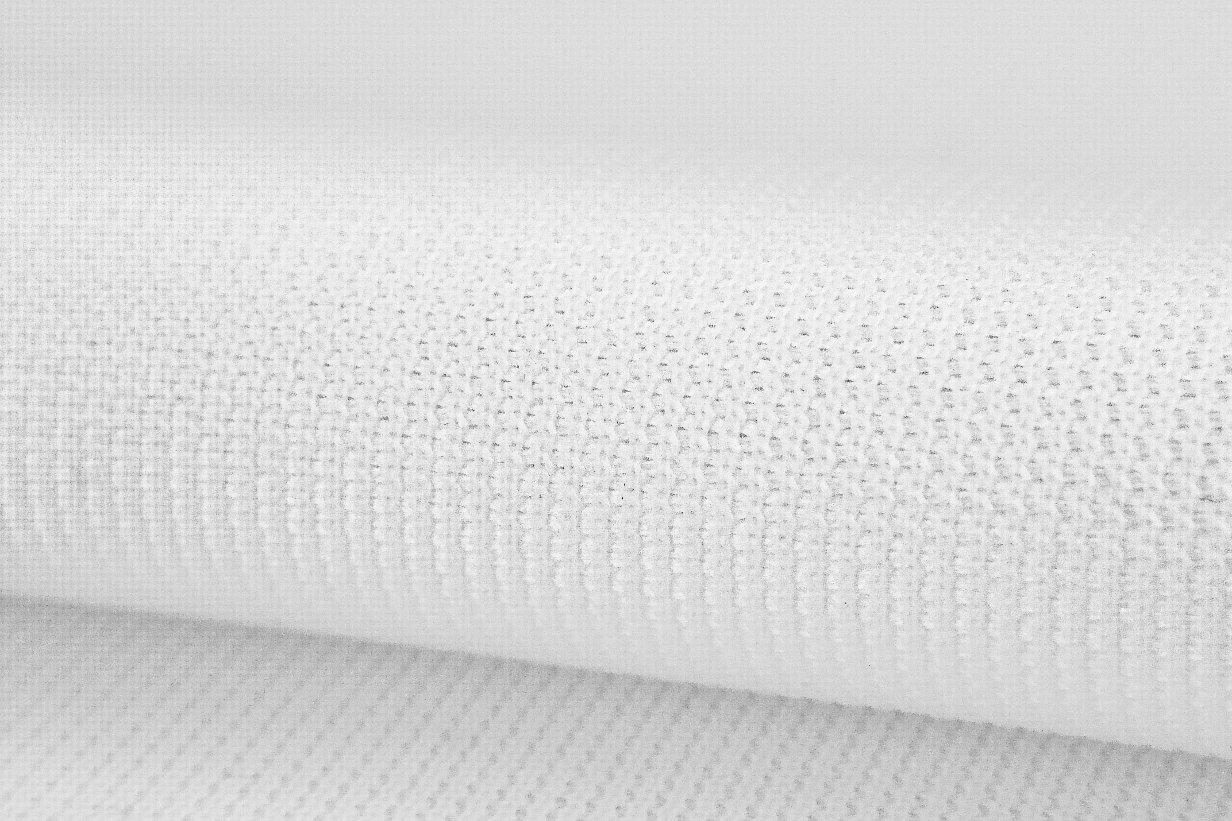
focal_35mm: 82
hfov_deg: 24.6
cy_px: 410
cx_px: 616
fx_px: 2823
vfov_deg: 16.6
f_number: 20
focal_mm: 55
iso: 100
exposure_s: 1/6
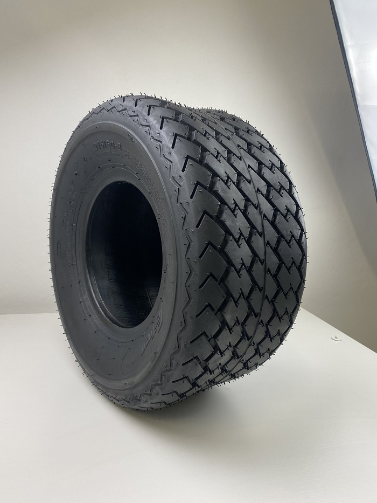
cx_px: 188
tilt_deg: -8.9
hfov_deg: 53.1
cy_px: 252
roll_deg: -3.2
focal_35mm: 26
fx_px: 377
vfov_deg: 67.3
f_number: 1.8
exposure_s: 1/100
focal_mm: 4.25
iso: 100
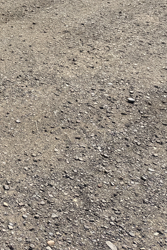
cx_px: -136
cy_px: 16
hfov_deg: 16.0
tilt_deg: -20.7
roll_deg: +0.3
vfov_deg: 26.9
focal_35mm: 72
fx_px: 501
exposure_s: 1/3953
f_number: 1.78
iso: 80
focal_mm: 6.76
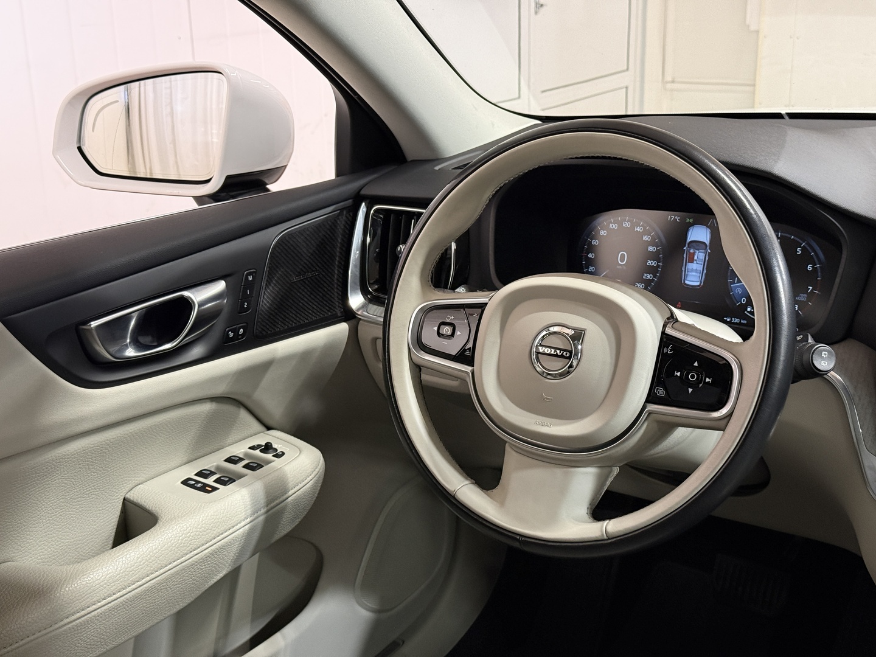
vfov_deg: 30.3
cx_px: 438
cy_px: 328
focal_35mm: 48
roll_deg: +2.0
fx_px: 1215
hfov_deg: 39.7
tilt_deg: -17.3
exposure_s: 1/40
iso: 320
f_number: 1.78
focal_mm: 6.76
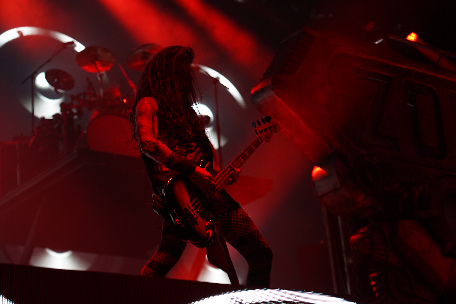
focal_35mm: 90
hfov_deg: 22.6
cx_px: 228
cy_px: 152
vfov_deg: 15.2
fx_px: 1140
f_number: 4
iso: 1000
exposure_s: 1/125
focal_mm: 90
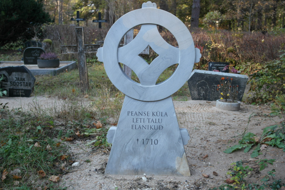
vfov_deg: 27.5
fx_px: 388
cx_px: 142
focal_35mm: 49
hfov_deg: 40.4
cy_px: 95
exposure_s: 1/125
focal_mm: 32
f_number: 4.5
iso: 200
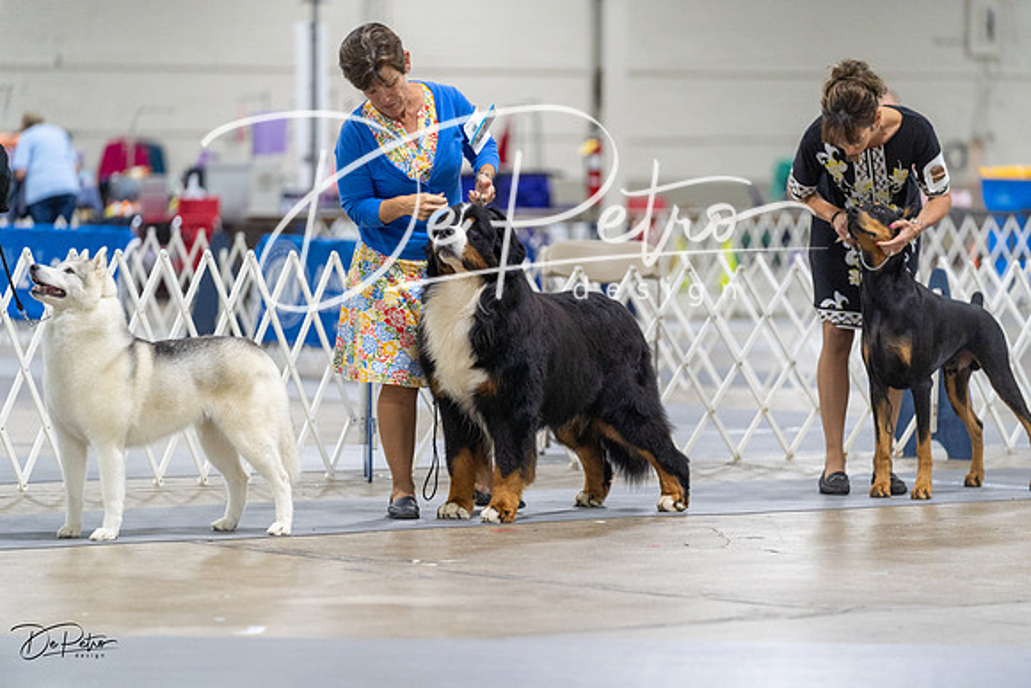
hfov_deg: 12.2
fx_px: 4812
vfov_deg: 8.2
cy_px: 344
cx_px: 516
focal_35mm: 168
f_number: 2.8
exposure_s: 1/200
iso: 2500
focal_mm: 168
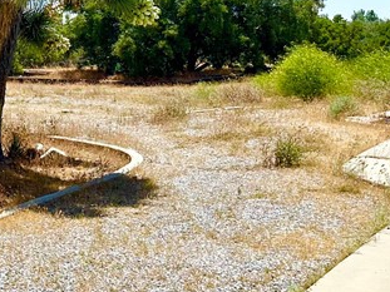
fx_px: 890
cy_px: 36
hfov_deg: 21.3
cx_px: -177
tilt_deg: -0.7
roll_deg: -1.6
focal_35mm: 79
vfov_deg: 18.4
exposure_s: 1/6211
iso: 80
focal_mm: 6.86
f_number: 1.78
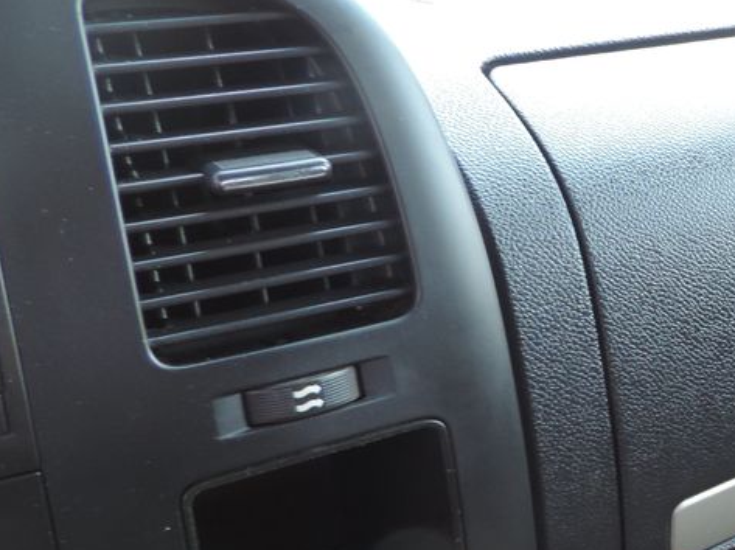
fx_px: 1379
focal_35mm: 65
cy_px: 295
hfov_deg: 25.6
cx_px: 956
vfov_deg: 22.6
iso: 110
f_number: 3
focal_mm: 4.3
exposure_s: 1/30
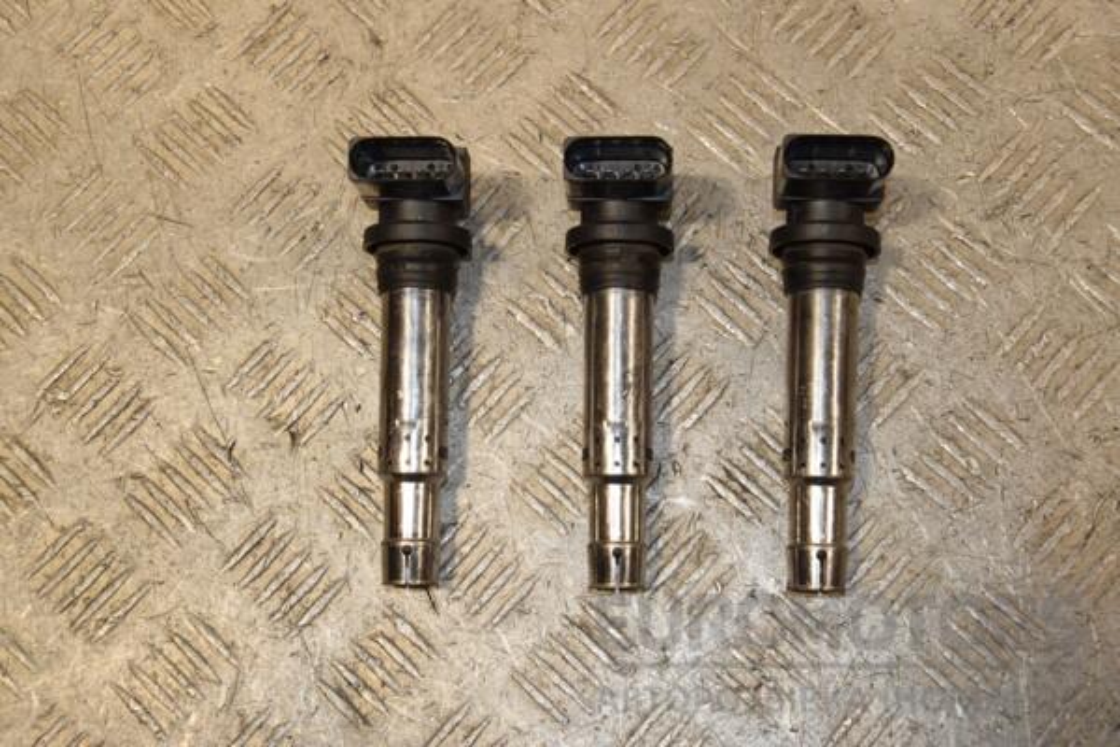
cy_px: 374
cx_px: 560
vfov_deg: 26.5
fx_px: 1587
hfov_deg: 38.9
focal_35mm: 51
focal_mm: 34
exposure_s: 1/200
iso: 800
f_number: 9
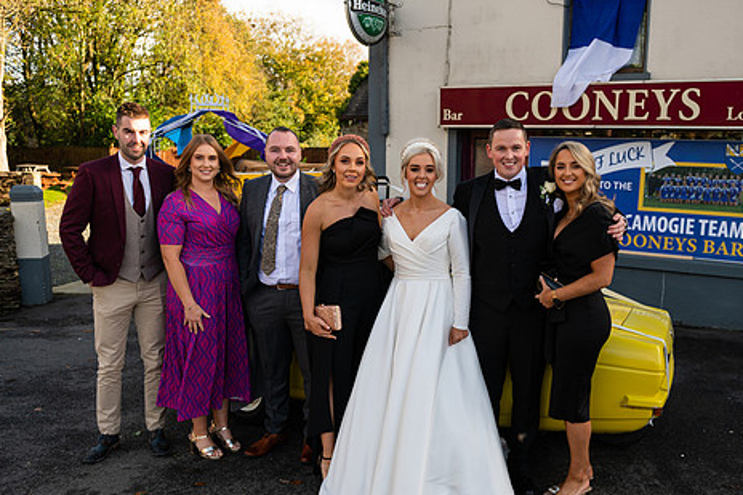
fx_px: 619
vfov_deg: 43.5
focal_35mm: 30
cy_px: 268
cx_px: 428
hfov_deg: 61.6
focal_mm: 24
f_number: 3.5
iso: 250
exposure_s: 1/1000
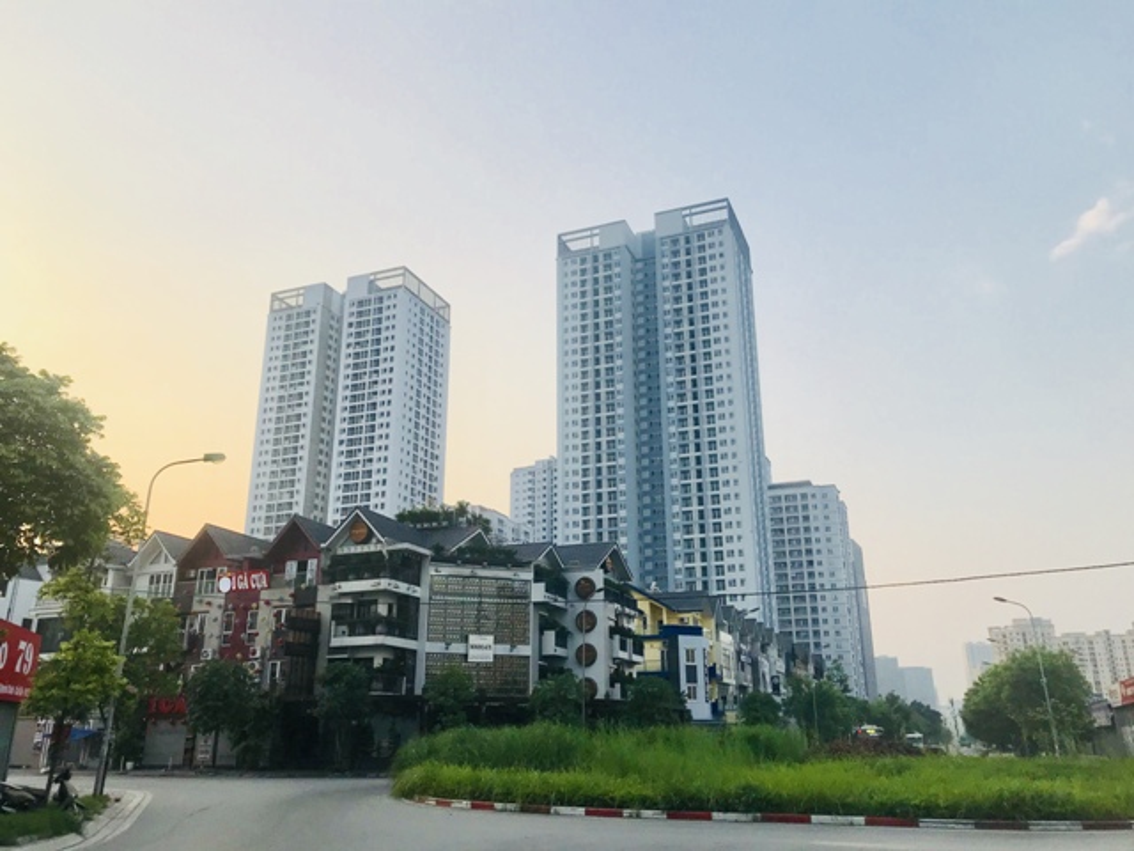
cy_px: 426
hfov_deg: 63.4
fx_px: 917
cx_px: 567
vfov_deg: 49.7
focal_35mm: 28
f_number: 1.8
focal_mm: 3.99
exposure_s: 1/665
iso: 20
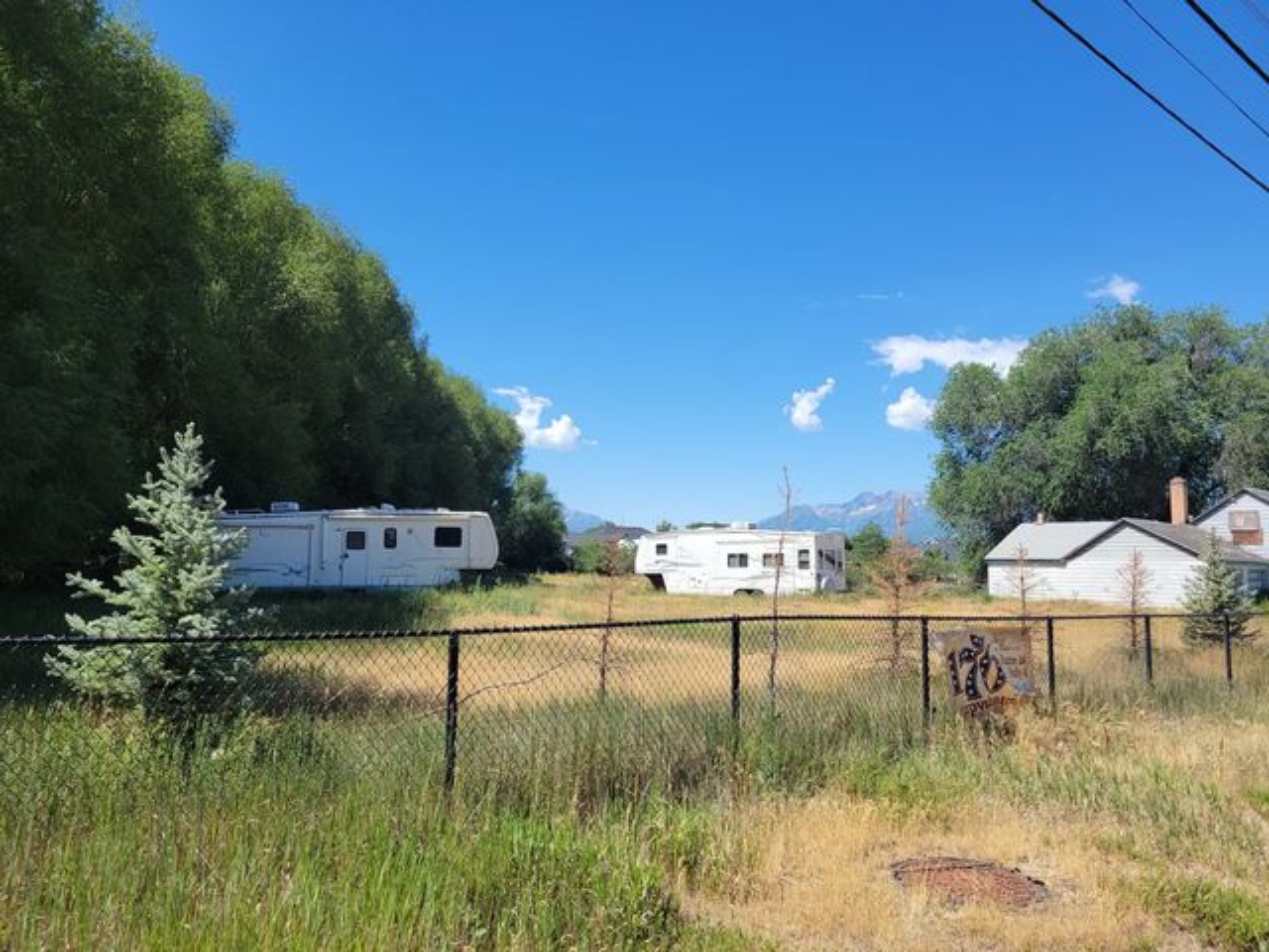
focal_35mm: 26
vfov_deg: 53.1
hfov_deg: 67.3
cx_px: 634
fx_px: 953
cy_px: 476
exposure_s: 1/1884
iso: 40
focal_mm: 5.4
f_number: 1.8
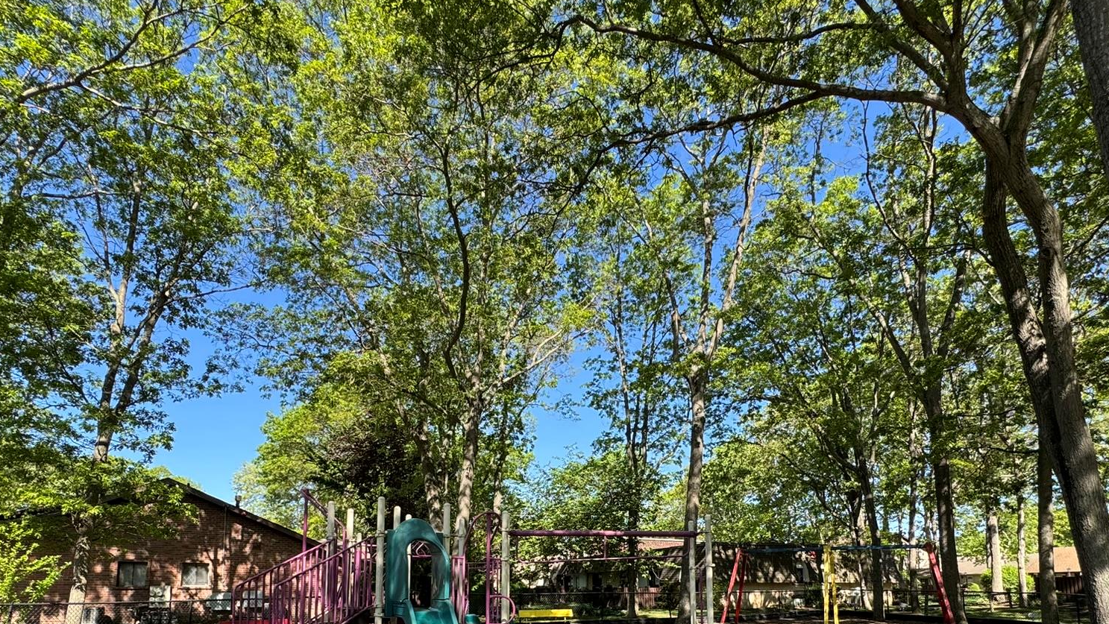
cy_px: 528
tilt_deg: +5.6
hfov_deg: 83.8
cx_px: 557
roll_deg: +0.6
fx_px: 618
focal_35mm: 21
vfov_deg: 49.4
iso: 40
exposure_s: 1/399
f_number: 2.2
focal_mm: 2.22
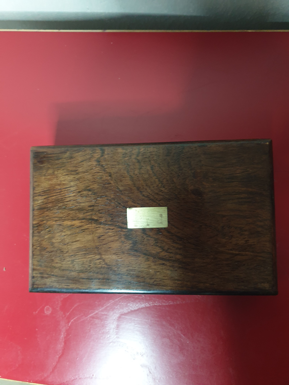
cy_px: 192
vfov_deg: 67.3
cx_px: 144
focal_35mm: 26
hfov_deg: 53.1
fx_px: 289
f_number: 1.5
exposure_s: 1/17
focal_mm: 4.3
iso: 320
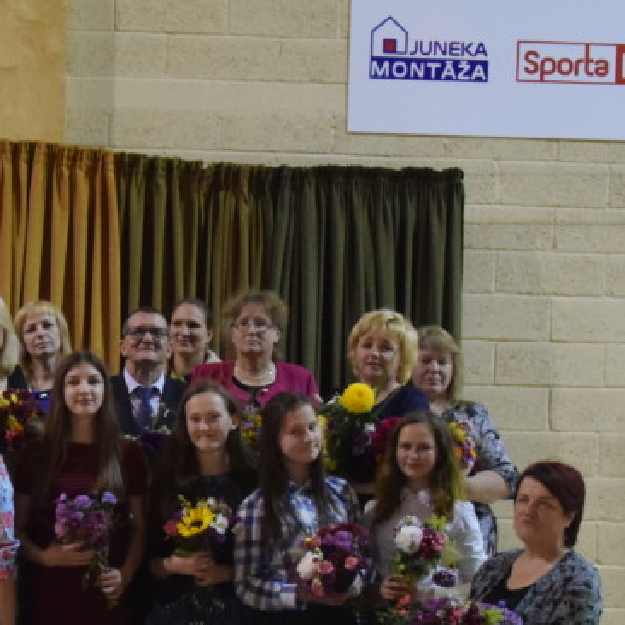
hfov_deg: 15.9
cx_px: -14
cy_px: 547
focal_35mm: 107
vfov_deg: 16.1
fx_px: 2186
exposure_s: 1/60
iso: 3200
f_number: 4.2
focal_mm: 30
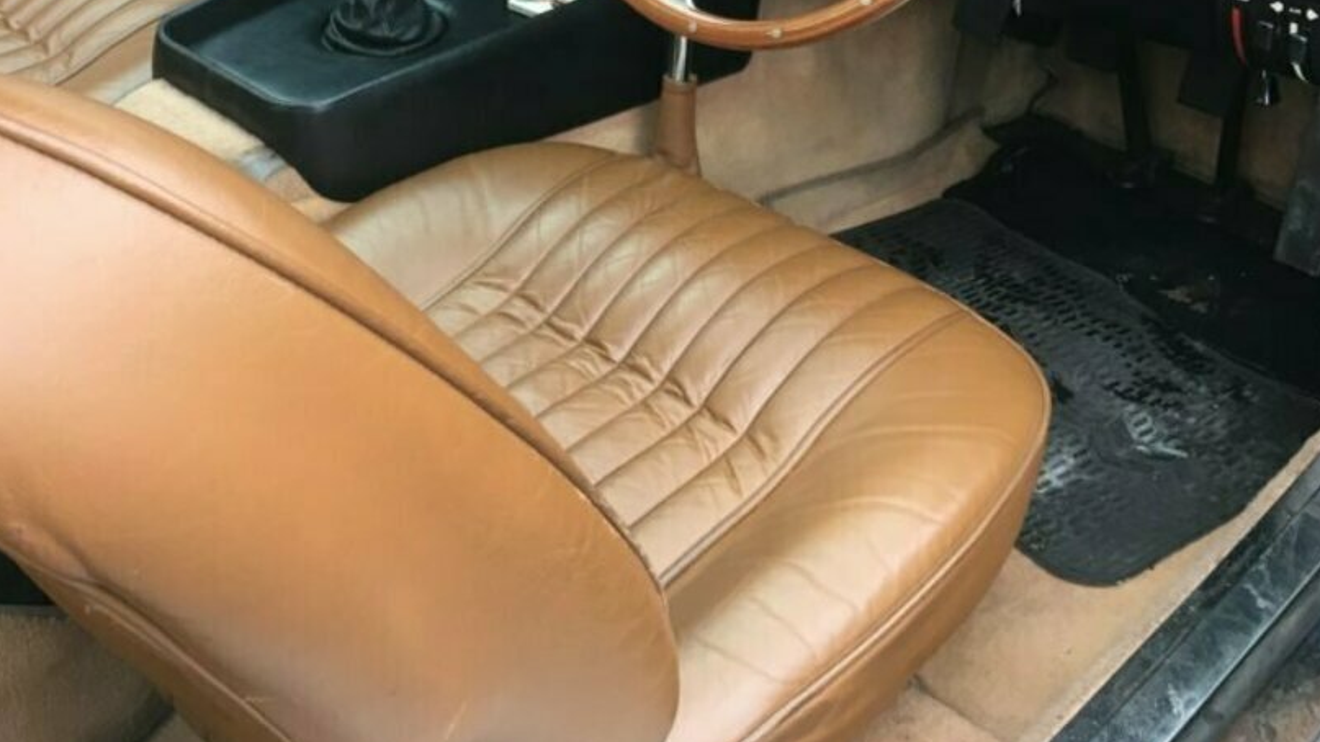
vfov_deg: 24.5
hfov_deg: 42.9
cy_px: 34
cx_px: 396
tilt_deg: -24.8
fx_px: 1645
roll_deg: +1.4
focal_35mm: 47
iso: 32
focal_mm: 4.15
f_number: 2.2
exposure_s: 1/17
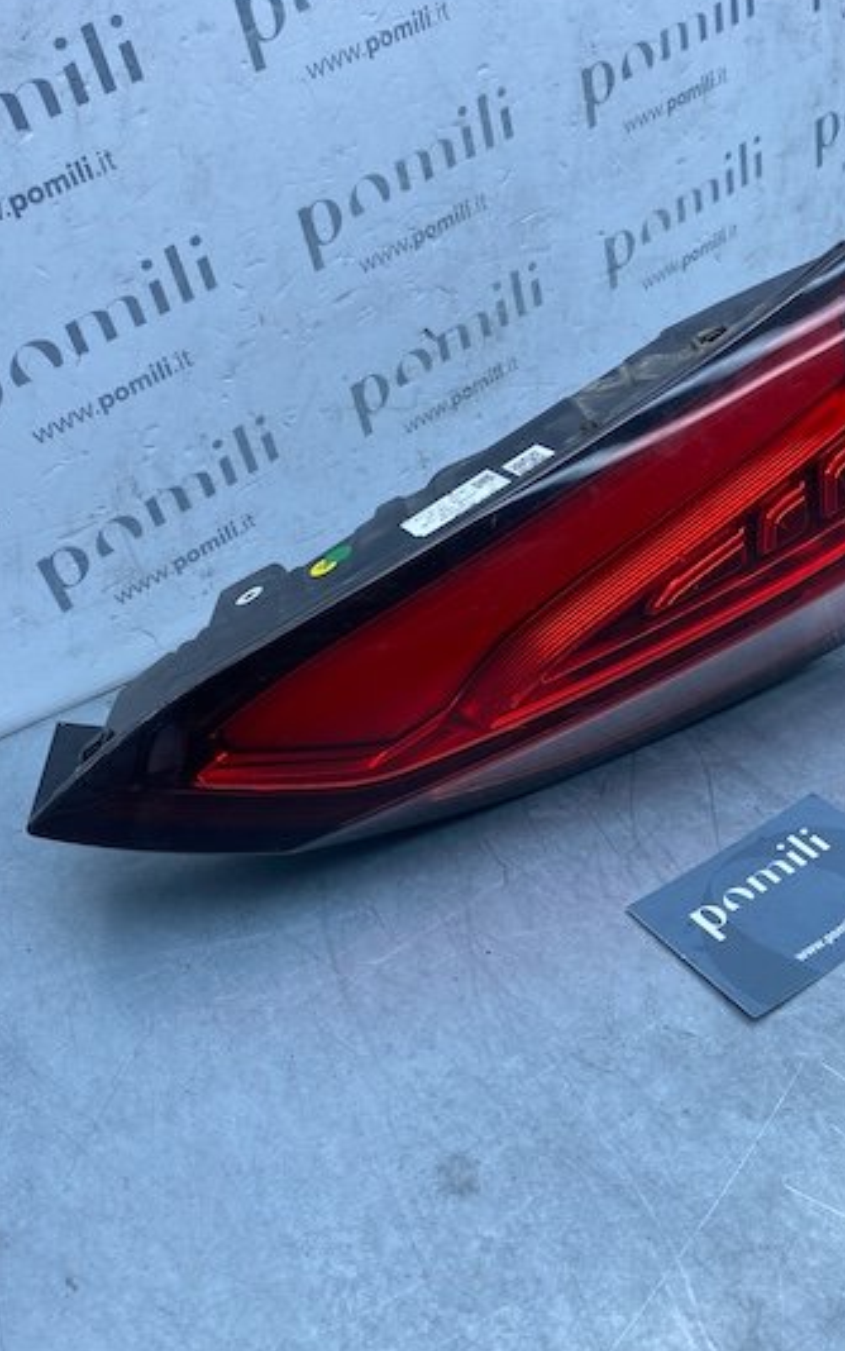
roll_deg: +3.7
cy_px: 650
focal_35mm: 33
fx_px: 1215
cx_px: 458
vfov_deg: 58.1
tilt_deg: -33.5
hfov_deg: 38.3
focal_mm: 4.25
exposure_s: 1/693
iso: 32
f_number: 1.8
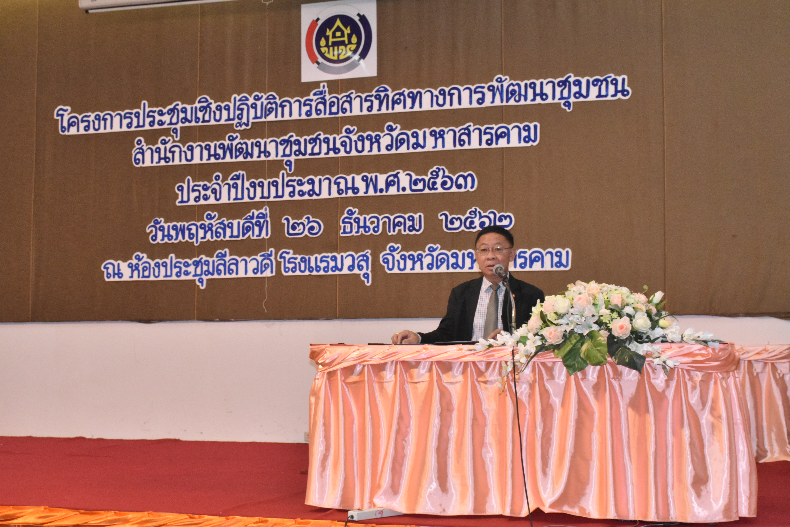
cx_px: 395
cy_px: 264
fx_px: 1152
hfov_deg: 37.9
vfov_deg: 25.8
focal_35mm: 52
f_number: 8
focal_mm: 35
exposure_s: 1/200
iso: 2500
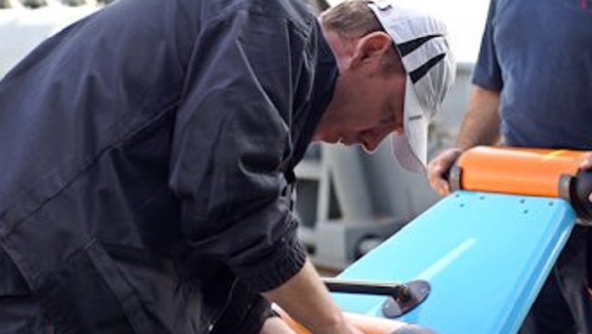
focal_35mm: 105
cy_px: 223
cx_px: 317
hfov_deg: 20.4
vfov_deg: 11.5
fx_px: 1649
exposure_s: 1/250
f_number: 3.2
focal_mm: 50
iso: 100
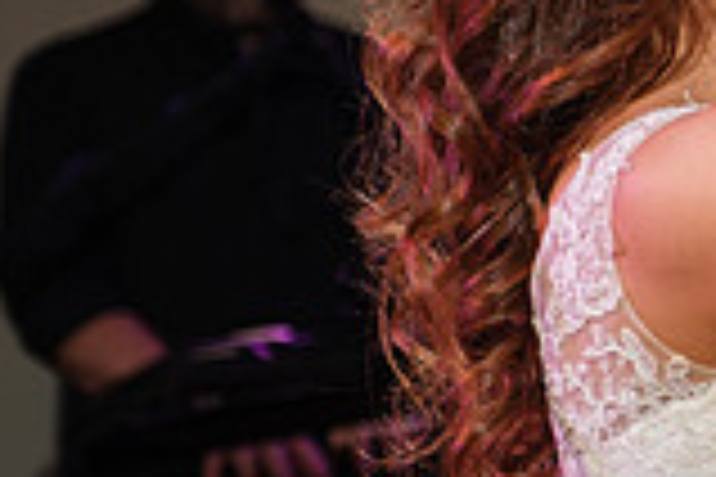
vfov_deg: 5.5
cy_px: 47
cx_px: 1229
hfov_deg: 8.0
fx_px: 4992
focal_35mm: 251
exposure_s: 1/200
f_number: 2.8
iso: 400
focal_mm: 45.5
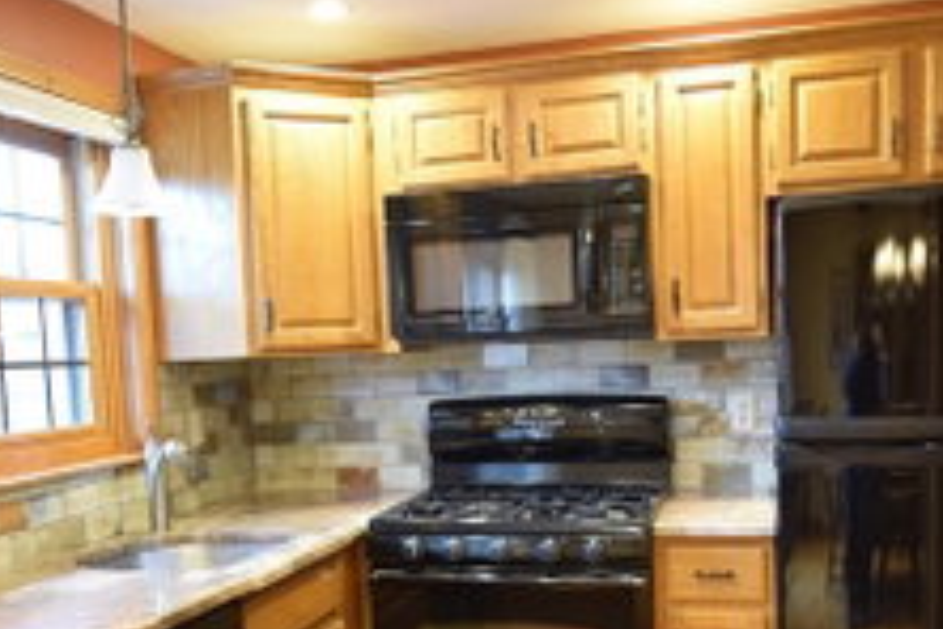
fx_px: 1102
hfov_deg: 46.3
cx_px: 448
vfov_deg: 31.3
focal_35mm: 42
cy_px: 468
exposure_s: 1/10
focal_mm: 13
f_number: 4.5
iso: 400
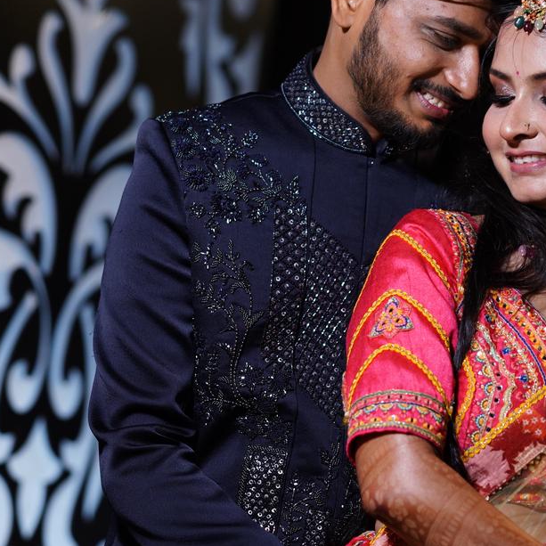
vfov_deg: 8.3
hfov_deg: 8.2
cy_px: 322
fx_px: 3783
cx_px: 124
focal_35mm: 212
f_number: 1.8
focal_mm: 85
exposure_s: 1/250
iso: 500
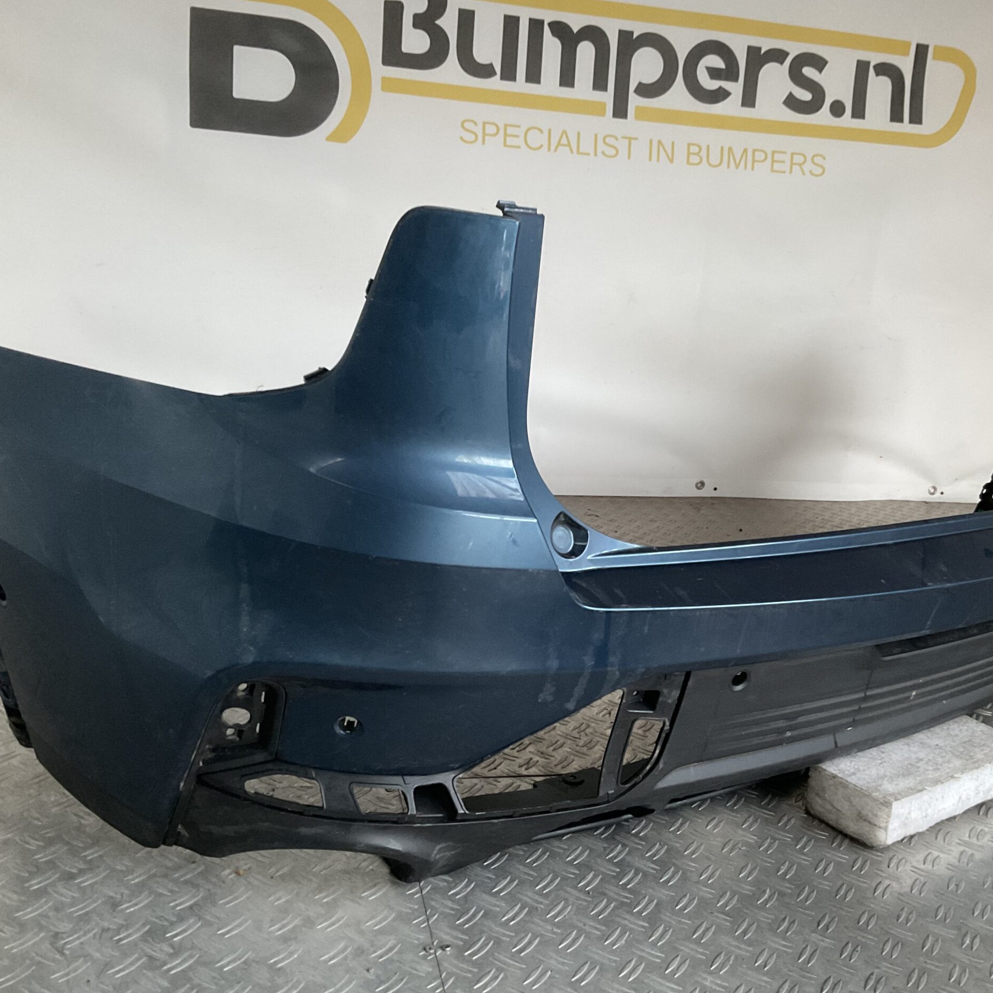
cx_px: 545
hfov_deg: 47.2
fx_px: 1136
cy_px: 507
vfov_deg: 47.2
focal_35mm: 35
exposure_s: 1/33
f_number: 1.8
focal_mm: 3
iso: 200
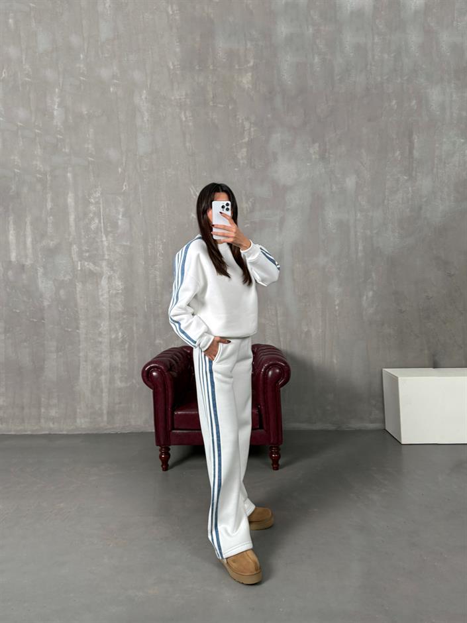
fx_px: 432
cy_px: 312
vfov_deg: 71.6
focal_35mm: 24
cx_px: 234
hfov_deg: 56.8
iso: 200
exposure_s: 1/121
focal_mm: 6.76
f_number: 1.78
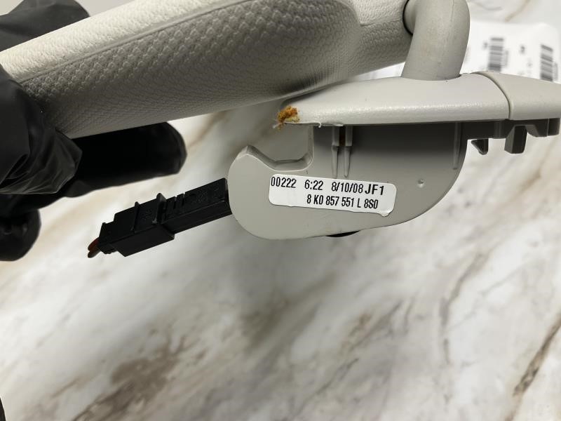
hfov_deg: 61.7
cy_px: 210
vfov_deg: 48.2
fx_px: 470
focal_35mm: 29
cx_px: 280
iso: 25
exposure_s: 1/358
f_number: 1.8
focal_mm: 3
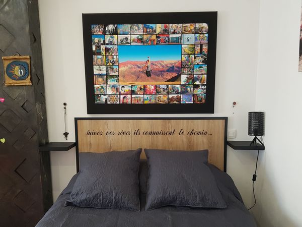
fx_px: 227
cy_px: 114
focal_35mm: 26
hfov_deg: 67.3
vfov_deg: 53.1
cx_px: 151
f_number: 1.7
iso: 200
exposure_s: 1/50
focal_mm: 4.2
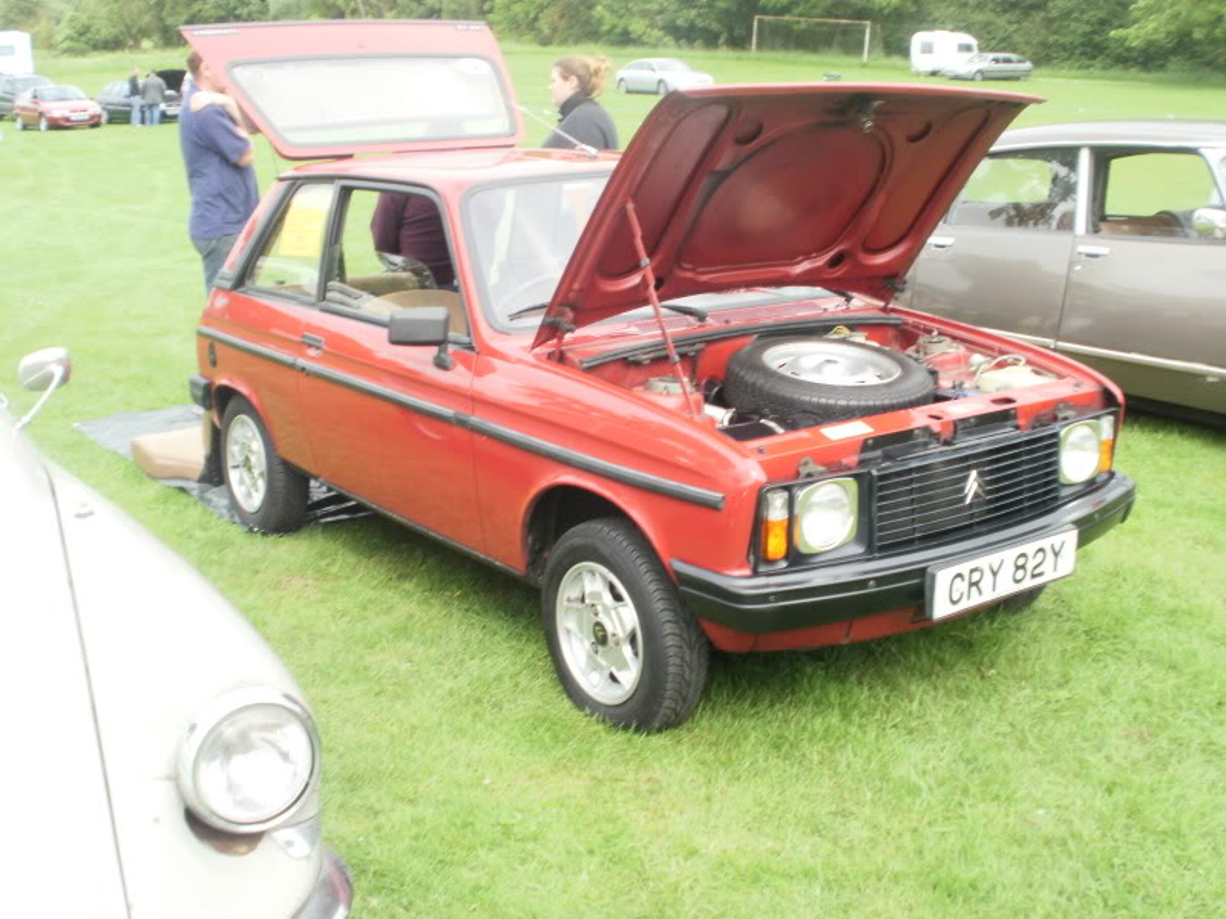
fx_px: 1558
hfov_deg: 42.9
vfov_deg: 32.9
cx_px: 613
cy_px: 460
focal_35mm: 44
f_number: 4
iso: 100
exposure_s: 1/160
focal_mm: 7.7
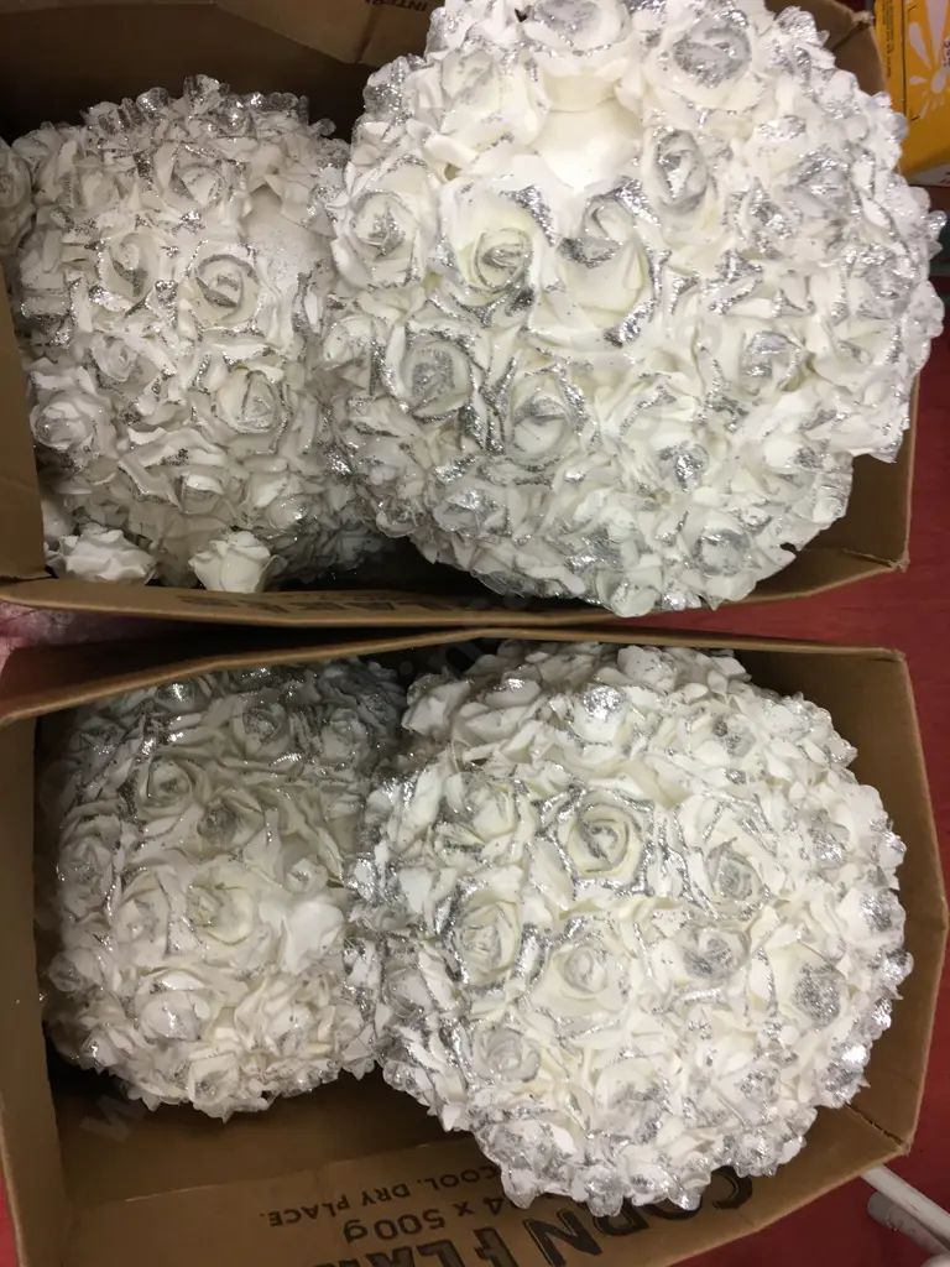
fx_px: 1061
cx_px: 475
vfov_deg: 61.7
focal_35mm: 29
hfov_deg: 48.2
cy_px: 634
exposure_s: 1/17
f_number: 2.2
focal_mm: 4.15
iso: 40
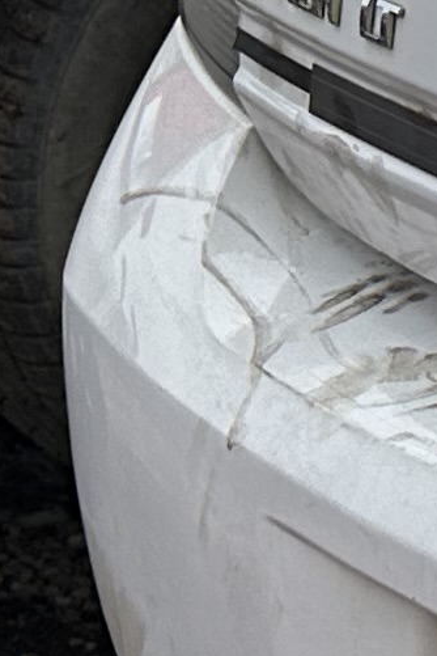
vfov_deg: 10.2
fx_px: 3660
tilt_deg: -17.1
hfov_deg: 5.4
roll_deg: +0.8
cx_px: 2067
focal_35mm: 201
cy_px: 325
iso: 80
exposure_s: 1/5263
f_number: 1.78
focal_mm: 6.86
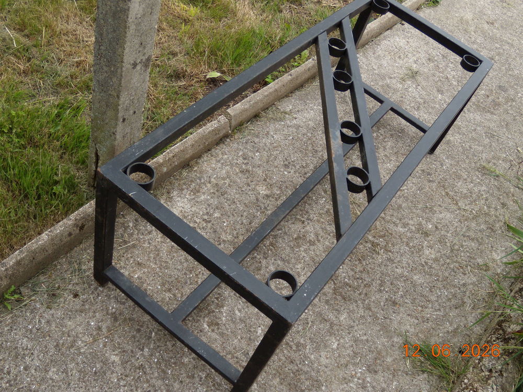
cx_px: 262
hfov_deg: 51.4
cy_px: 196
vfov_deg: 39.7
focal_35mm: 36
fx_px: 544
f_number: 3.6
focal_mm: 6.4
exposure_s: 1/200
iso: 80
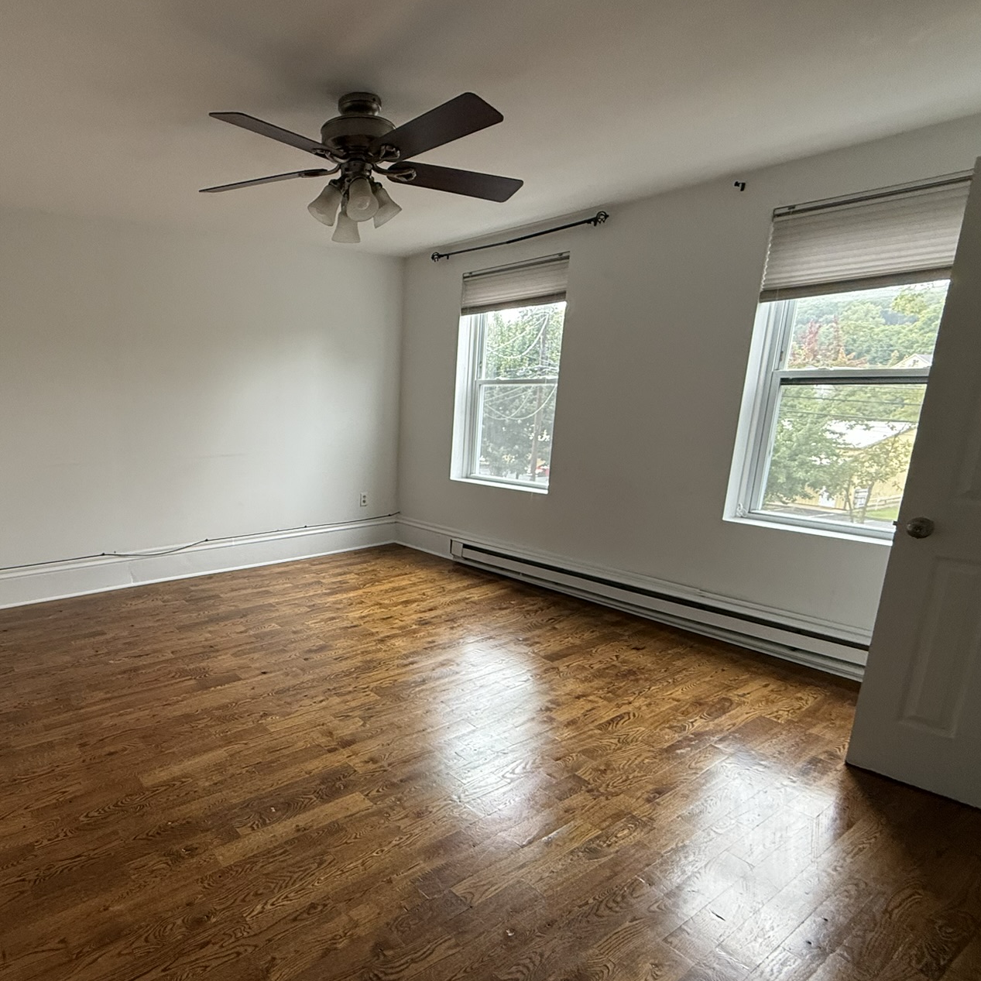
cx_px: 297
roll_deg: -0.3
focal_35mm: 20
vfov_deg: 74.5
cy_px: 551
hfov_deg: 71.7
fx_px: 641
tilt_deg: -12.6
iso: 250
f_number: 2.2
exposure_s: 1/99
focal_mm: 2.22
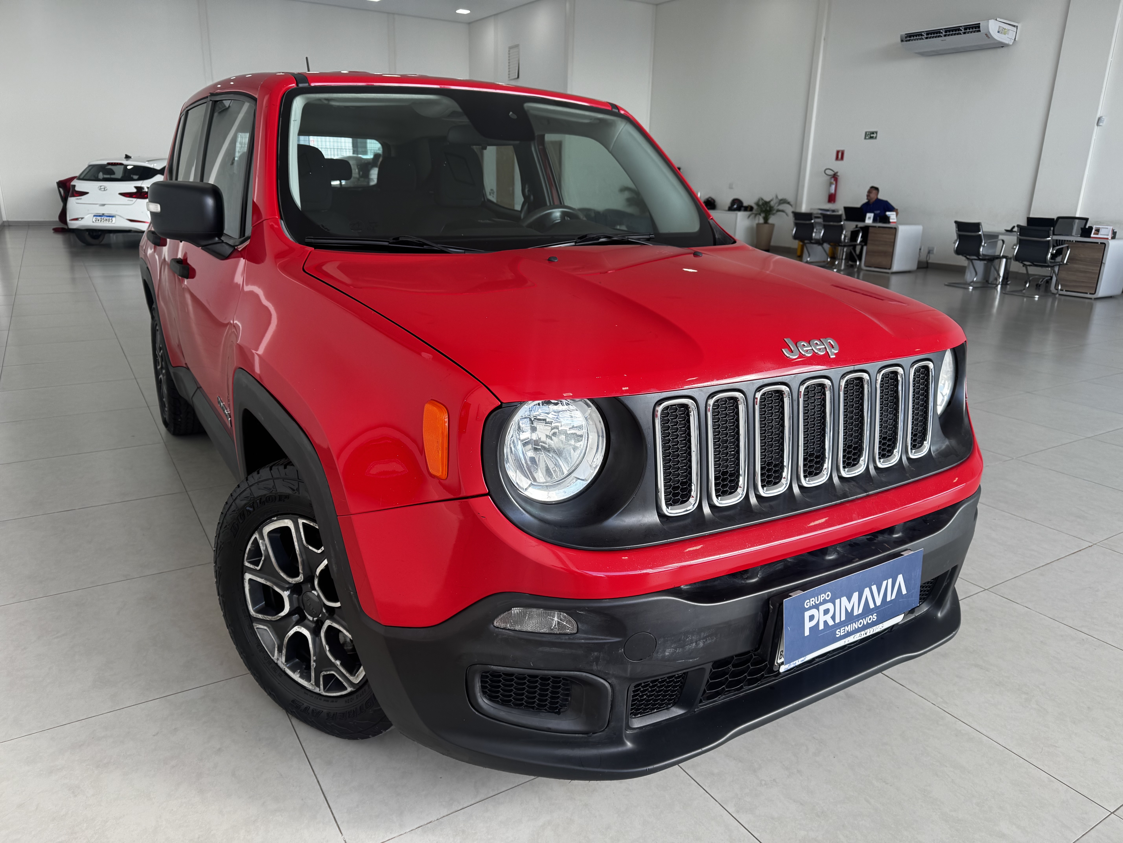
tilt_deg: -17.6
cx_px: 562
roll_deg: -2.2
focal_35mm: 24
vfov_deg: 56.8
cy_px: 422
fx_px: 779
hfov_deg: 71.6
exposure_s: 1/122
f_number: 1.78
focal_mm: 6.76
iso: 50
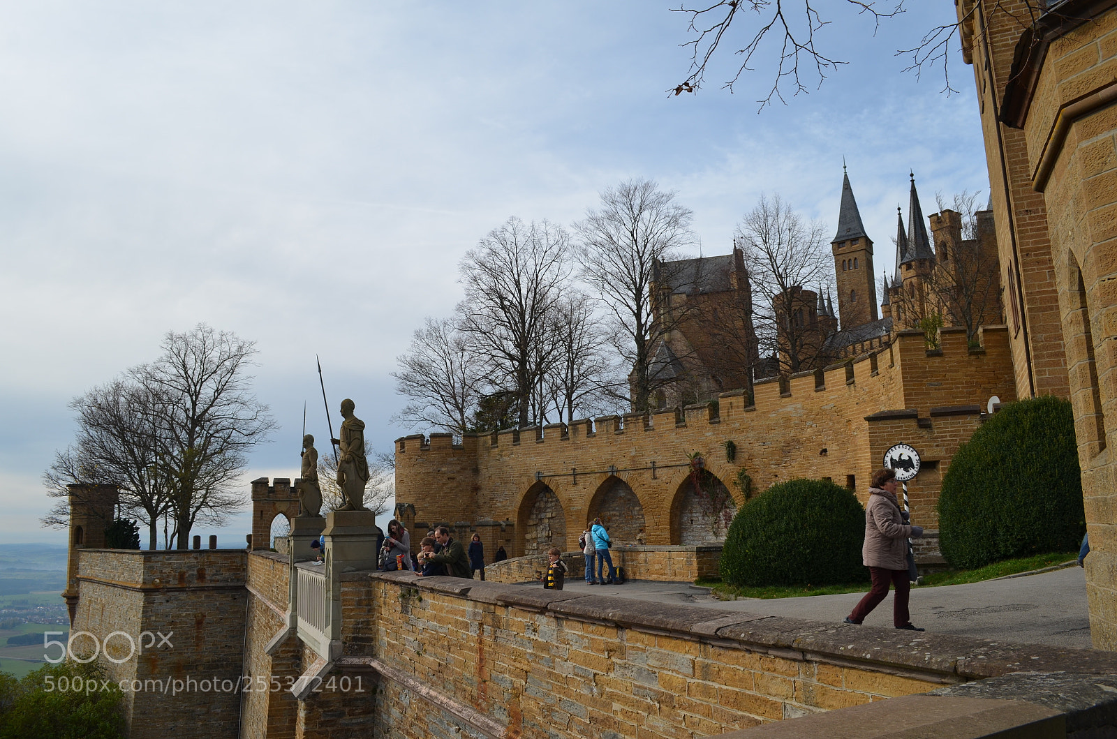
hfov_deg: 67.5
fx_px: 836
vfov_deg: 47.7
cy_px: 370
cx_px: 558
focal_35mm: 27
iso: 125
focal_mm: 18
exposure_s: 1/250
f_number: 8
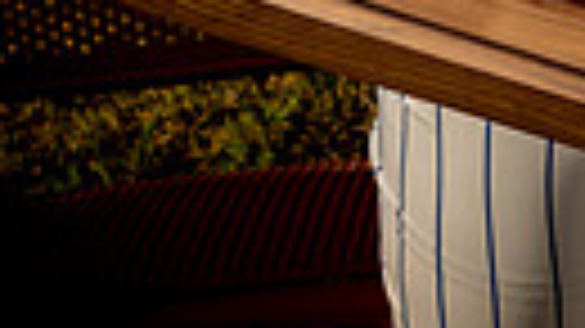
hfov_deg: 9.1
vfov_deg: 4.9
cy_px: -611
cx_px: 590
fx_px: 3644
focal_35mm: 235
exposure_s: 1/250
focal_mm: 65
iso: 125
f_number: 10
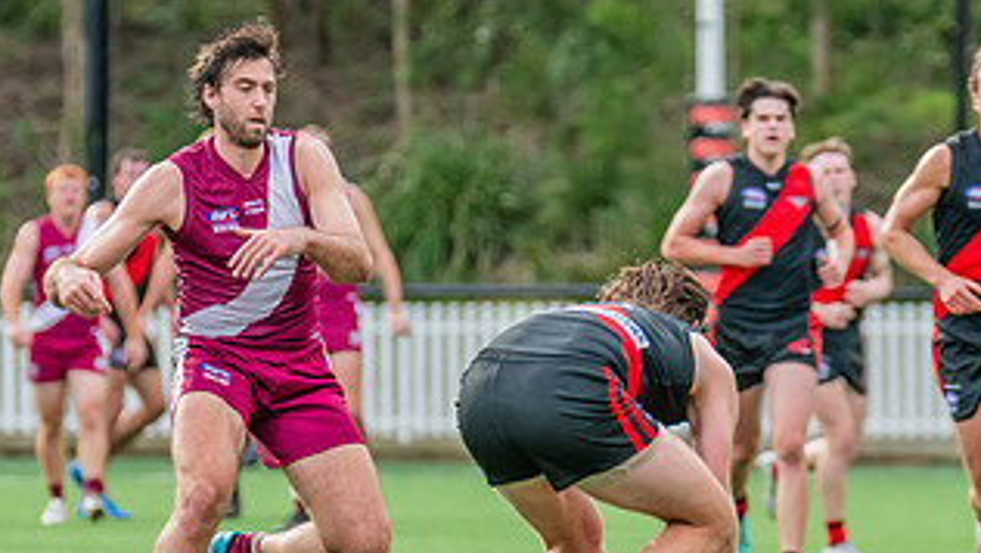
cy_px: 245
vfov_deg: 2.0
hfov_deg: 3.5
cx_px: 327
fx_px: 16029
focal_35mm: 616
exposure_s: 1/1250
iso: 800
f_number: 5
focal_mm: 270
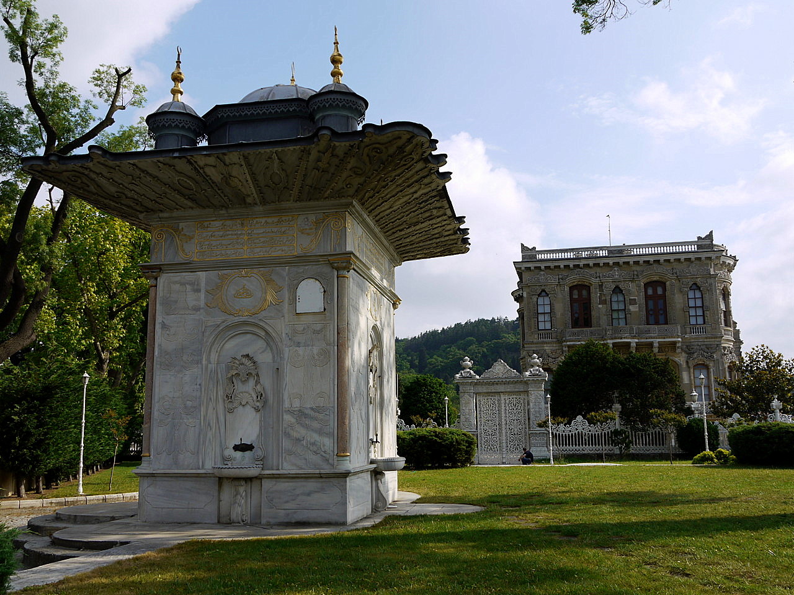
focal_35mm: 32
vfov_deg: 44.2
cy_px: 298
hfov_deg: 56.8
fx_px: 734
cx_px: 397
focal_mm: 16
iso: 100
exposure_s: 1/320
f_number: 8
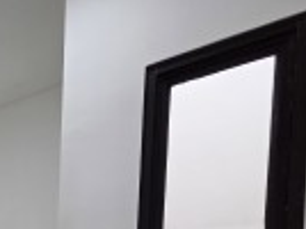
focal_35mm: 35
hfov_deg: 36.1
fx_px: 309
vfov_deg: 31.2
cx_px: -87
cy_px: 300
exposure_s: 1/100
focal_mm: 2.2
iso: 160
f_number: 2.2
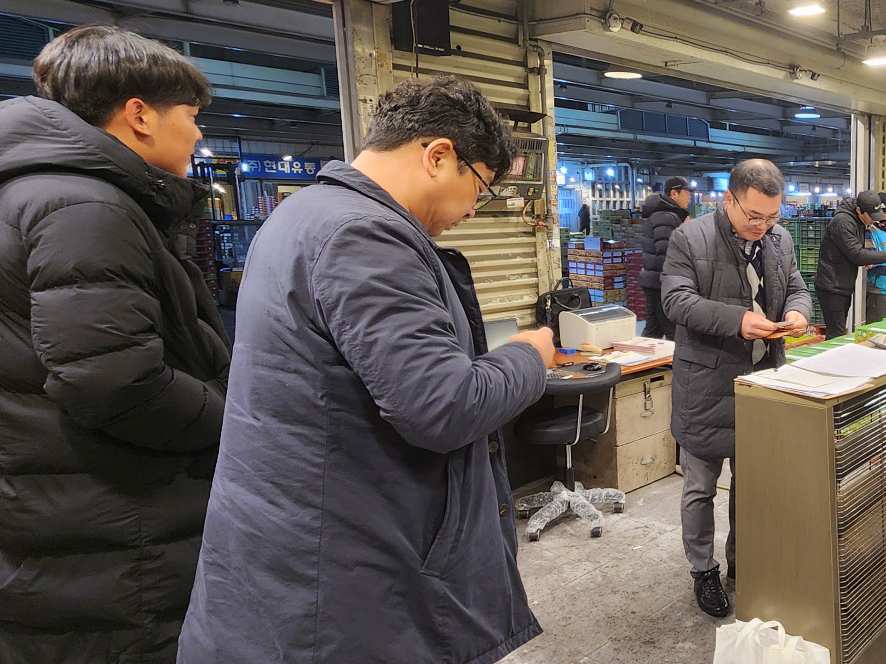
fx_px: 691
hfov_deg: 56.6
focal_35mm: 27
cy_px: 326
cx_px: 792
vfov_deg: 51.3
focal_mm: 2.2
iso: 160
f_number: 2.2
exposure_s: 1/60
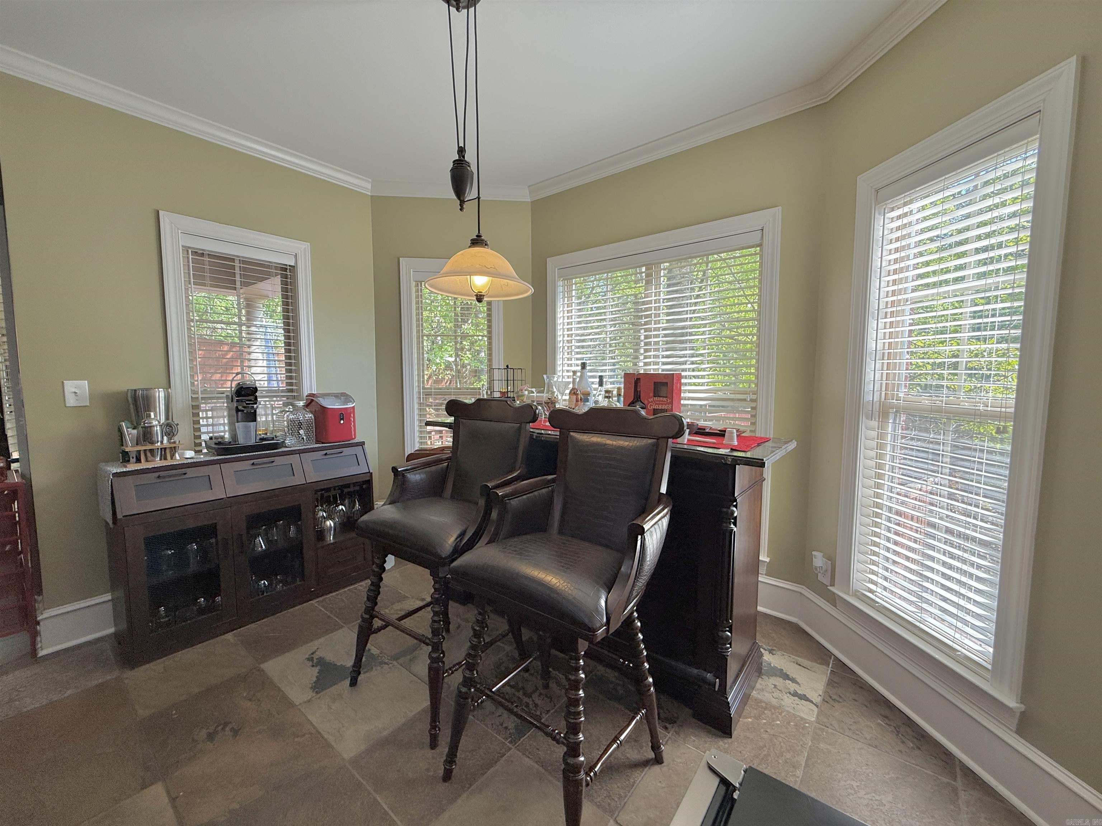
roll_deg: +0.3
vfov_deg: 85.7
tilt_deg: -3.9
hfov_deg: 102.1
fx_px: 446
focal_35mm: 14
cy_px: 413
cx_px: 551
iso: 80
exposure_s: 1/99
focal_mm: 2.22
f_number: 2.2
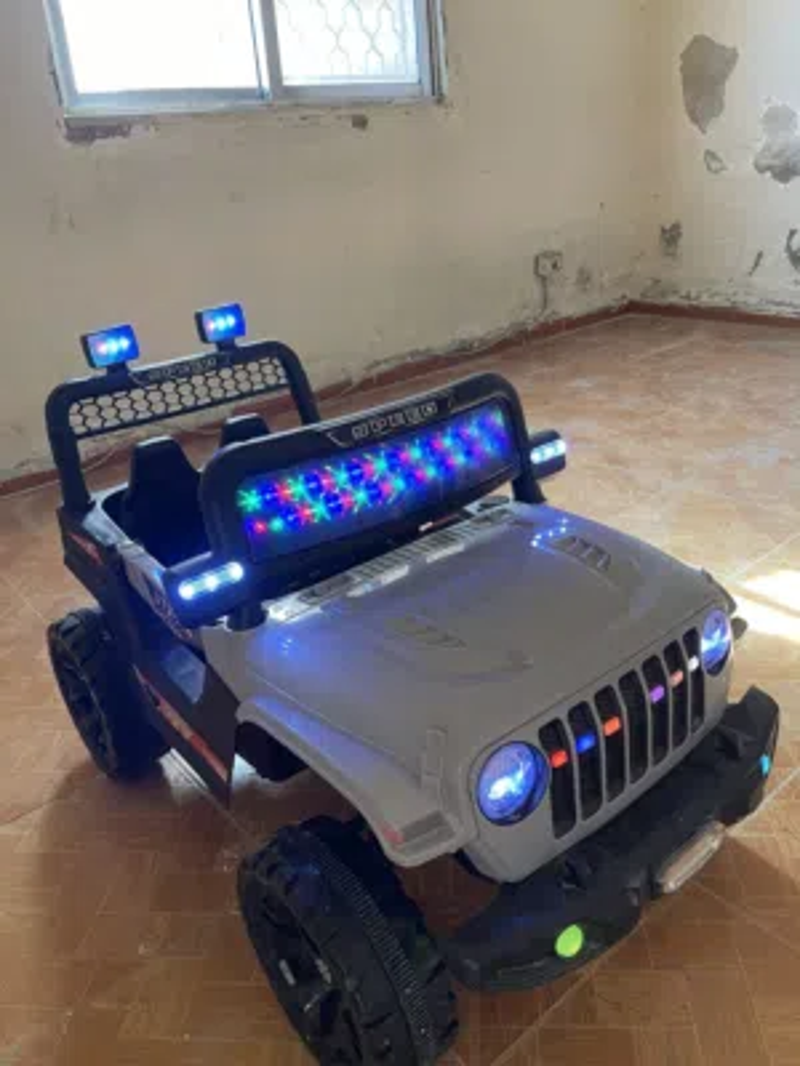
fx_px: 770
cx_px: 400
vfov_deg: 69.4
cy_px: 533
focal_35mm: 25
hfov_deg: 54.9
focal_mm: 5.1
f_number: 1.6
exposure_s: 1/60
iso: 250
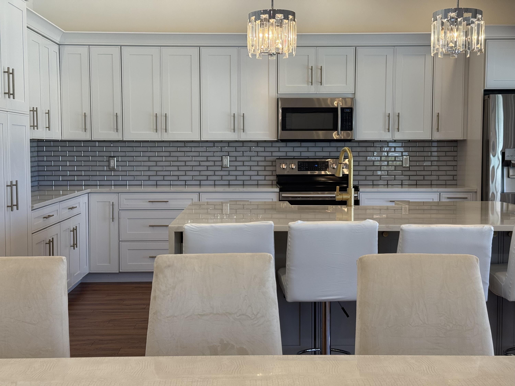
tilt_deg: -2.4
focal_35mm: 48
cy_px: 193
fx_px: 714
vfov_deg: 30.3
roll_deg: -0.2
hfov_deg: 39.7
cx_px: 258
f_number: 1.78
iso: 80
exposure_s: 1/120
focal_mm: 6.76
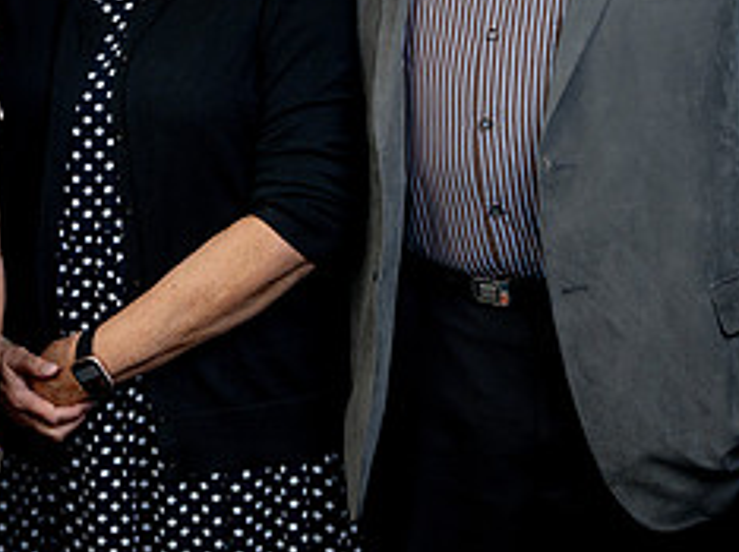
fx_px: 2303
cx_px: -17
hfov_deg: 17.7
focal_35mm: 108
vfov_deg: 13.6
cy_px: 109
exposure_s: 1/200
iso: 200
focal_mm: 33
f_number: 4.5
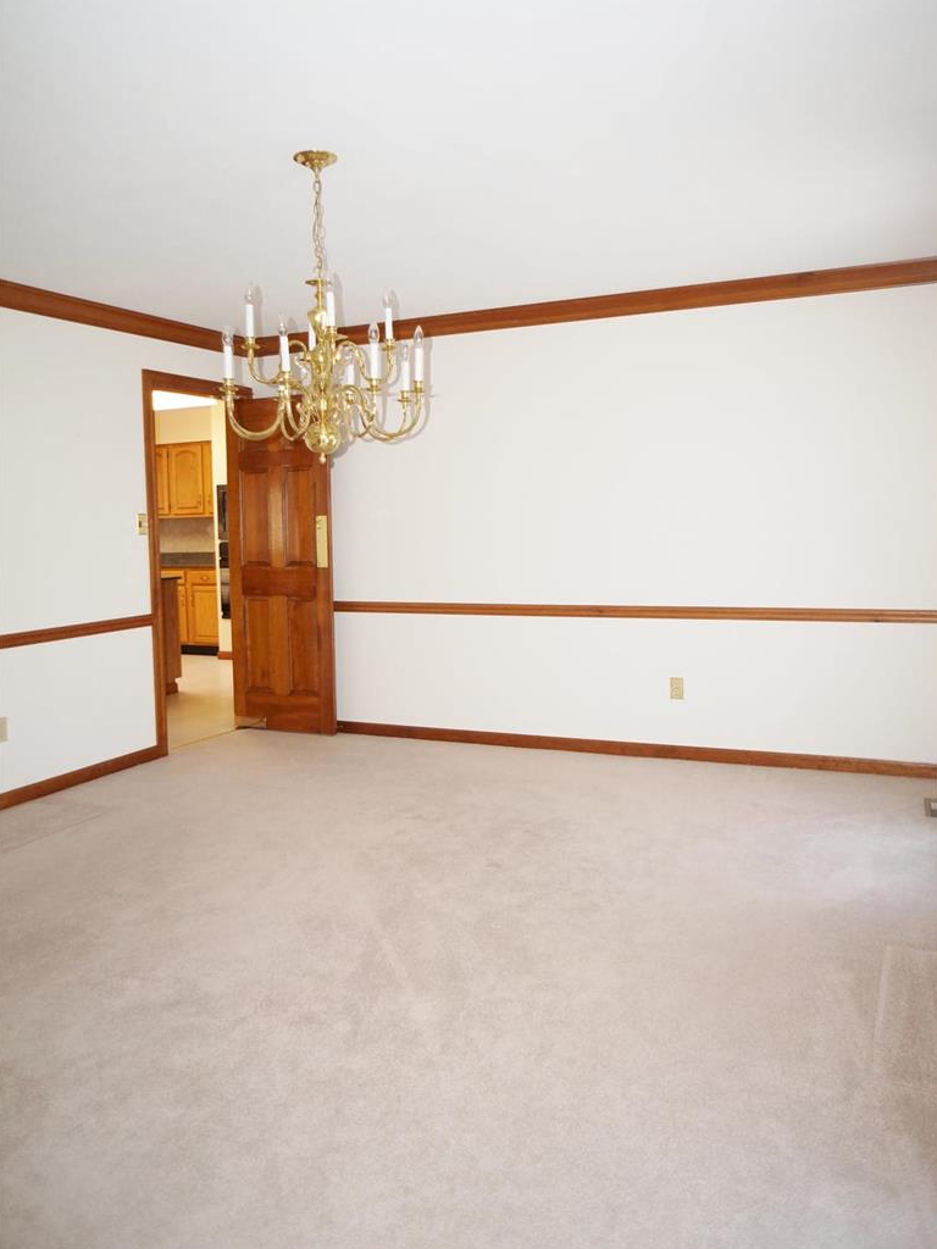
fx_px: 974
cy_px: 550
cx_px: 481
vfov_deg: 65.1
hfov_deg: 51.3
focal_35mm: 27
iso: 400
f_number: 2.8
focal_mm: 16
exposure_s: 1/125
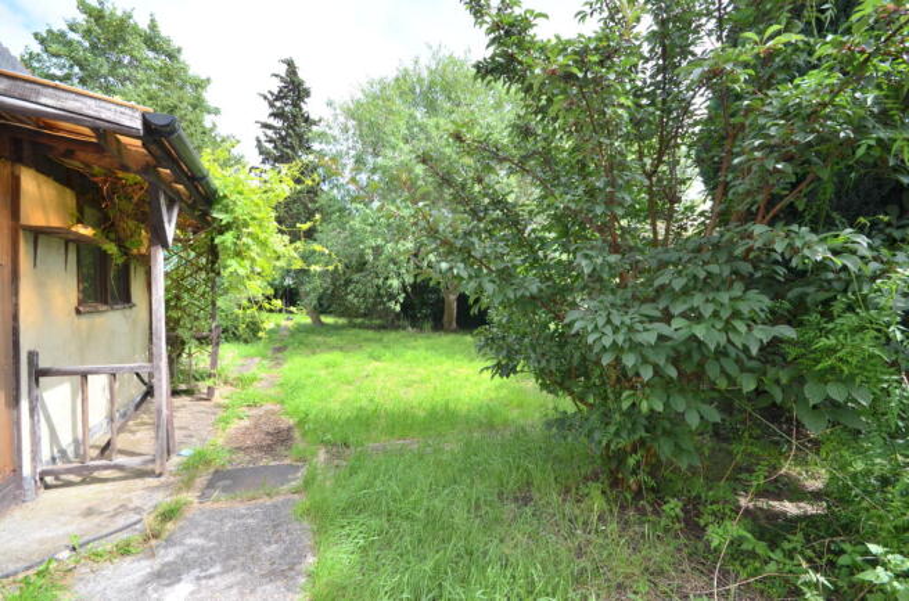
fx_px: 378
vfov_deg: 77.0
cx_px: 454
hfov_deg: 100.5
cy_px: 300
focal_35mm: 15
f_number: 7.1
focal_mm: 10
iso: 200
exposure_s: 1/200
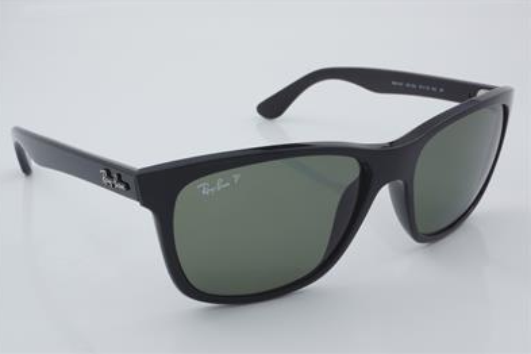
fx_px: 900
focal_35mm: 61
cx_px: 262
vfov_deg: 22.3
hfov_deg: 32.9
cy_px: 176
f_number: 32
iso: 100
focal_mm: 40
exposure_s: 1/4
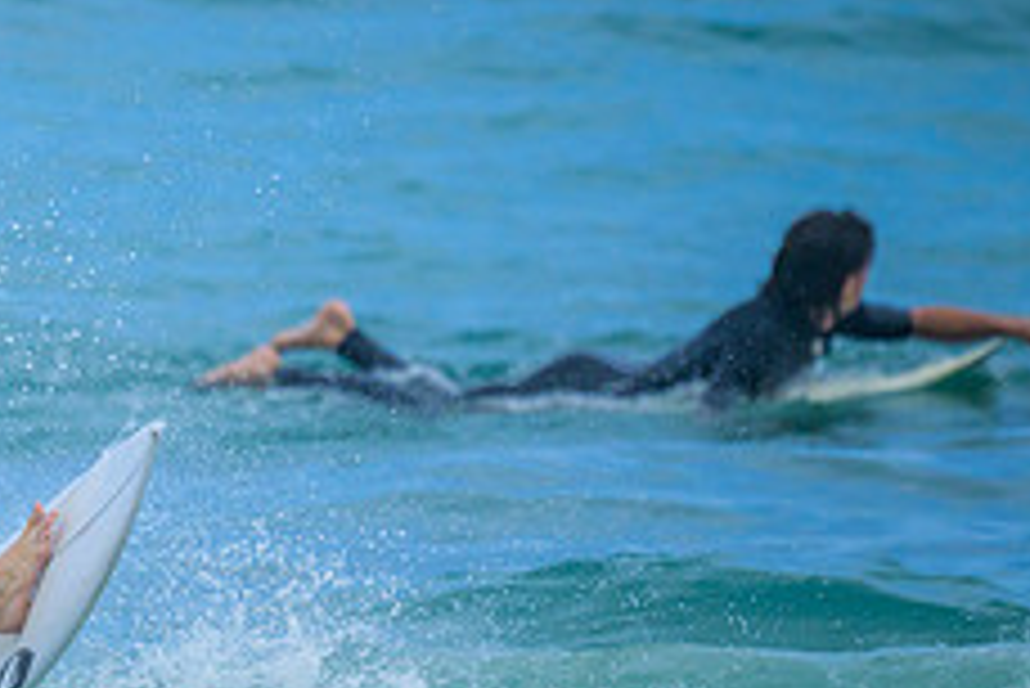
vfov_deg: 0.5
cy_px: 432
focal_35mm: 2778
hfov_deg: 0.7
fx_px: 79529
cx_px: -352
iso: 500
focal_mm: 800
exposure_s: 1/3200
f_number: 6.3
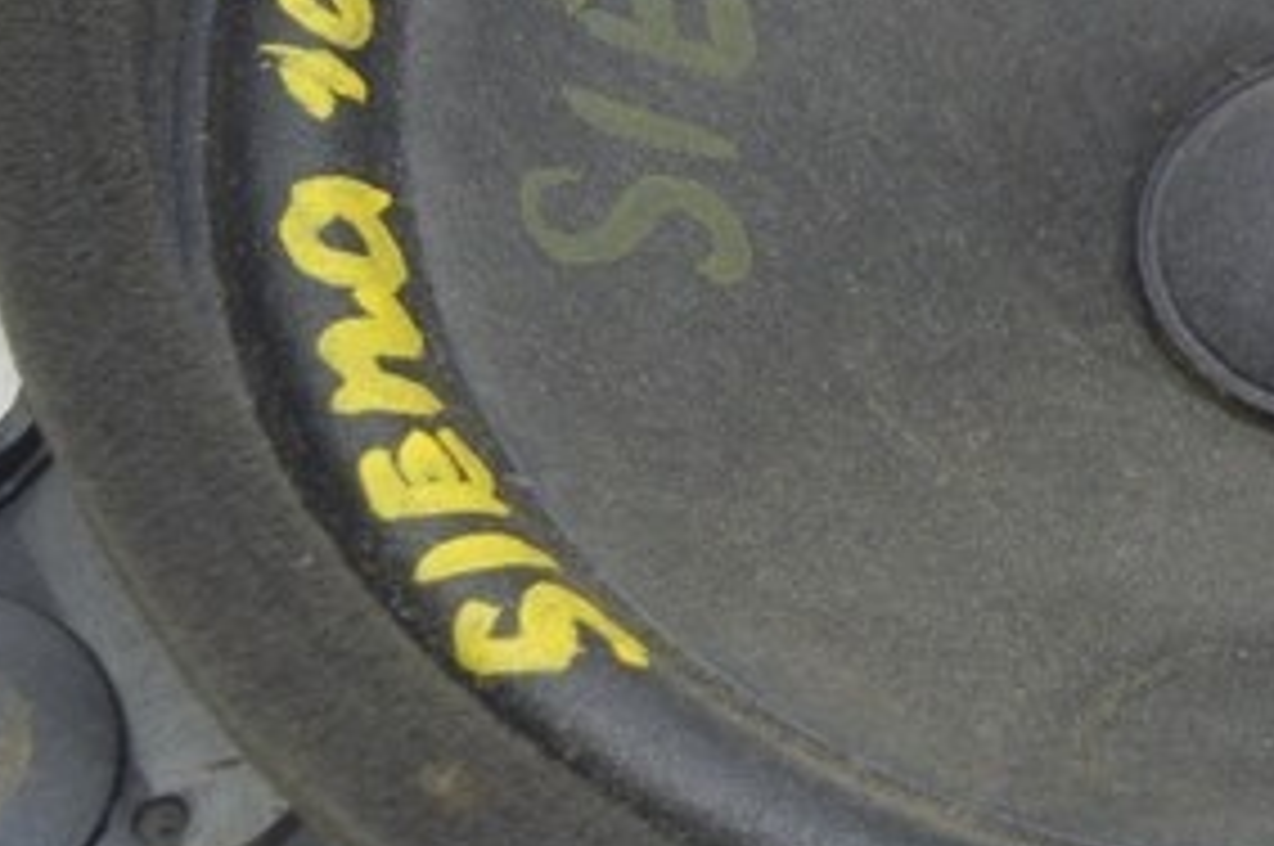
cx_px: 1297
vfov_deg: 6.3
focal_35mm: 217
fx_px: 7670
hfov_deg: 9.4
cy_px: 205
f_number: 5.6
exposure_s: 1/20
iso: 400
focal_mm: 40
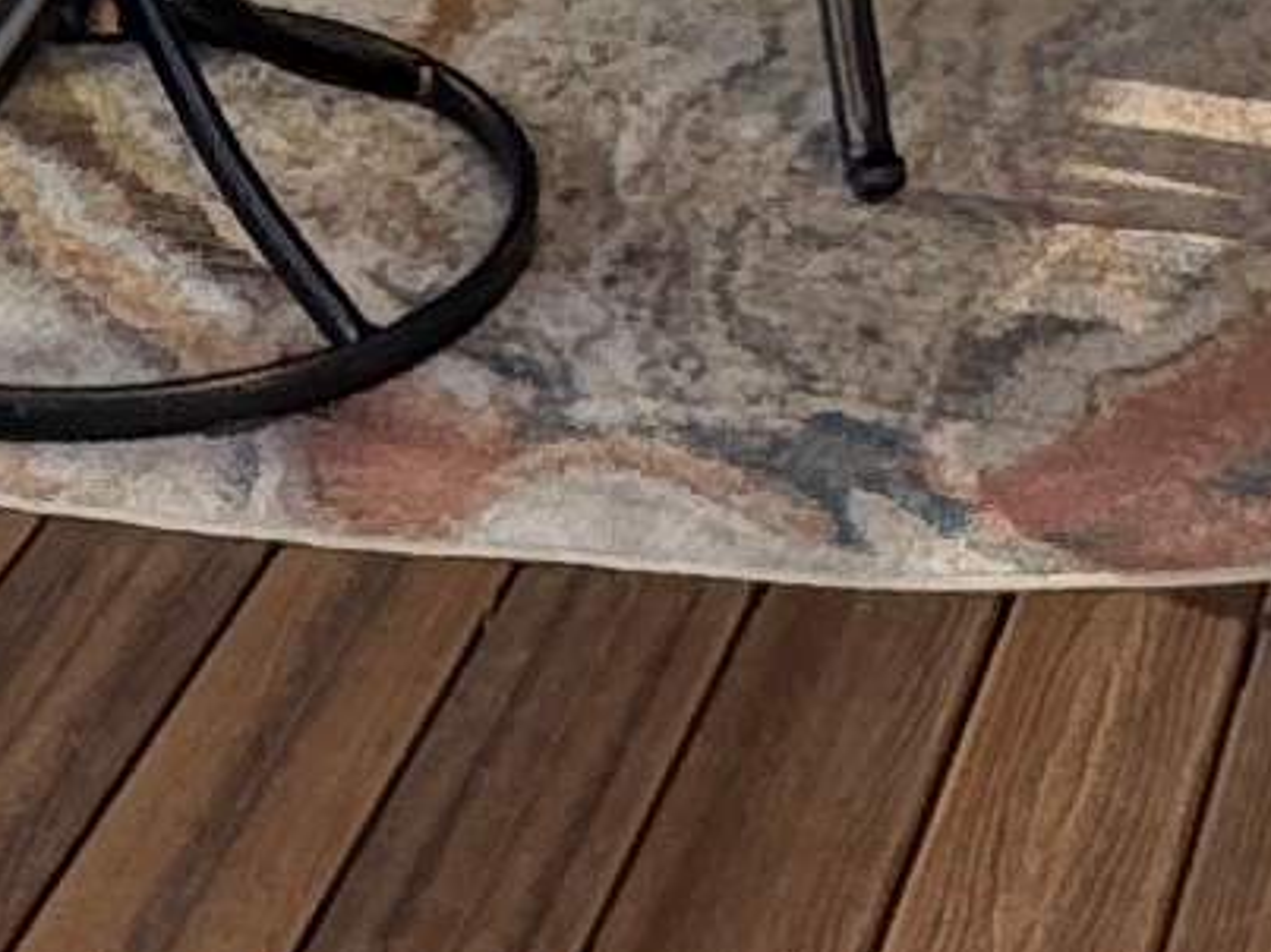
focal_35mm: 140
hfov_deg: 14.1
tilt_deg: -0.1
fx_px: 5139
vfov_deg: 8.4
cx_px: 615
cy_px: -2128
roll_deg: -0.5
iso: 40
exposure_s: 1/162
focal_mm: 2.22
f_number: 2.2
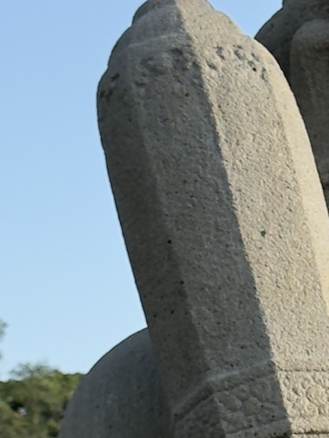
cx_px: 682
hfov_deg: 6.0
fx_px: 3030
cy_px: 702
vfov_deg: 8.1
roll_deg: +0.0
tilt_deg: +1.6
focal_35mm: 239
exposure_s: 1/2208
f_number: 1.78
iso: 64
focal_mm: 6.76
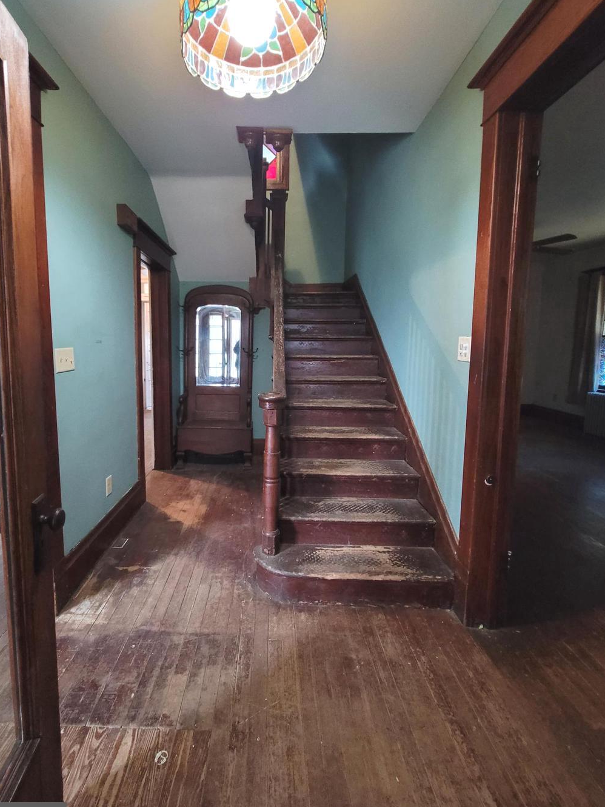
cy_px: 386
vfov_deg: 98.1
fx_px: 350
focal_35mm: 15
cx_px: 264
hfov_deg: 81.4
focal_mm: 2.2
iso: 800
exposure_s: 1/24
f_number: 2.2
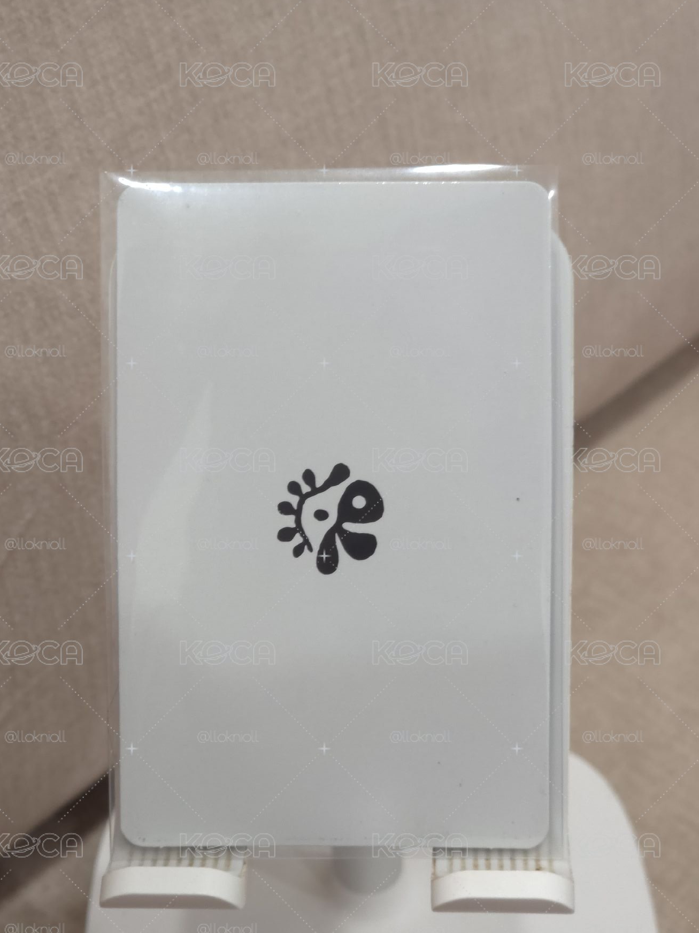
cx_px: 324
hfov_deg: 19.4
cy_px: 491
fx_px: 2046
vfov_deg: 25.7
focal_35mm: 76
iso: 125
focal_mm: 7
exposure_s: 1/30
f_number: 2.4
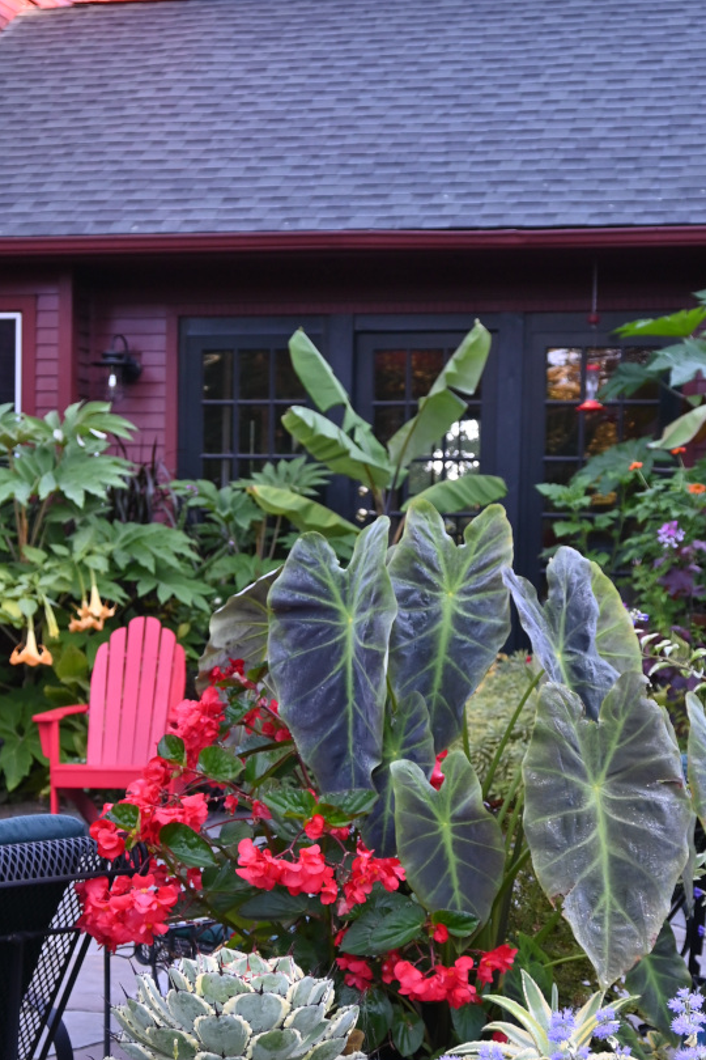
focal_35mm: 60
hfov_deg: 22.6
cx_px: 443
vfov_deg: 33.2
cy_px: 680
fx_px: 1765
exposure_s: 1/50
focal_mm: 20
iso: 100
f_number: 3.8
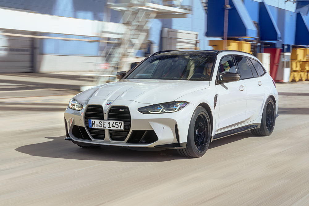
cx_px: 154
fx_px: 601
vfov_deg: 19.5
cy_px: 103
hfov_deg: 28.8
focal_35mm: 70
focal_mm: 70
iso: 100
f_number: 16
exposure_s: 1/15
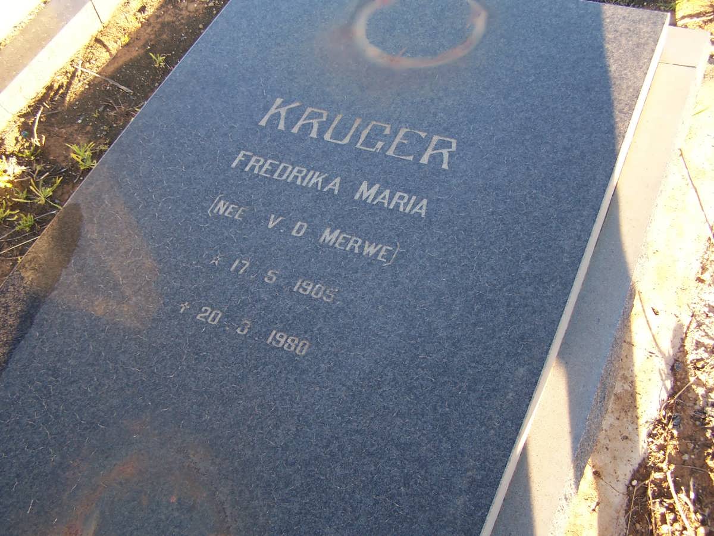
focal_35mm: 38
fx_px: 784
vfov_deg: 37.7
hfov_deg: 49.0
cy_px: 268
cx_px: 357
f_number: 2.8
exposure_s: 1/90
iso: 80
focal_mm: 6.3
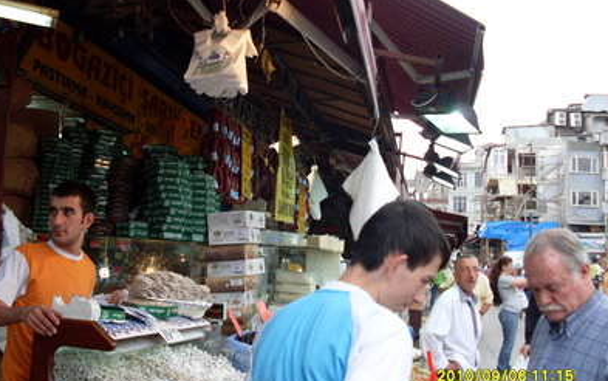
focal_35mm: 41
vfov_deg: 31.3
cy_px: 189
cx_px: 302
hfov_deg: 48.2
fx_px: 680
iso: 80
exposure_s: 1/250
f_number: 2.8
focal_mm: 6.3
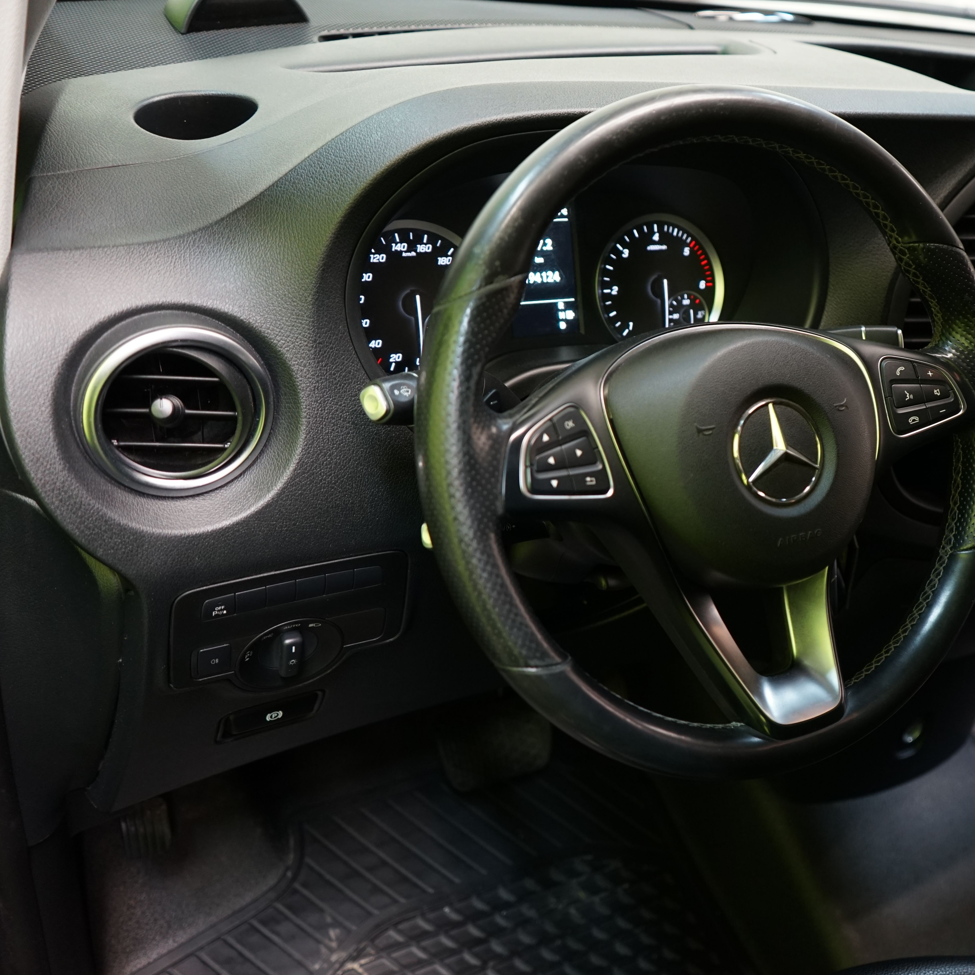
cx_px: 732
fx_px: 1147
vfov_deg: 46.0
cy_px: 485
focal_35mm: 36
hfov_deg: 44.5
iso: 1000
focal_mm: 28
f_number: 3.5
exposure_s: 1/30
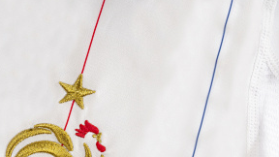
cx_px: 77
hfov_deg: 21.2
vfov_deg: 12.0
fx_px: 740
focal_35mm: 100
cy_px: 156
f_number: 11
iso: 100
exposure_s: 1/125
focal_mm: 55
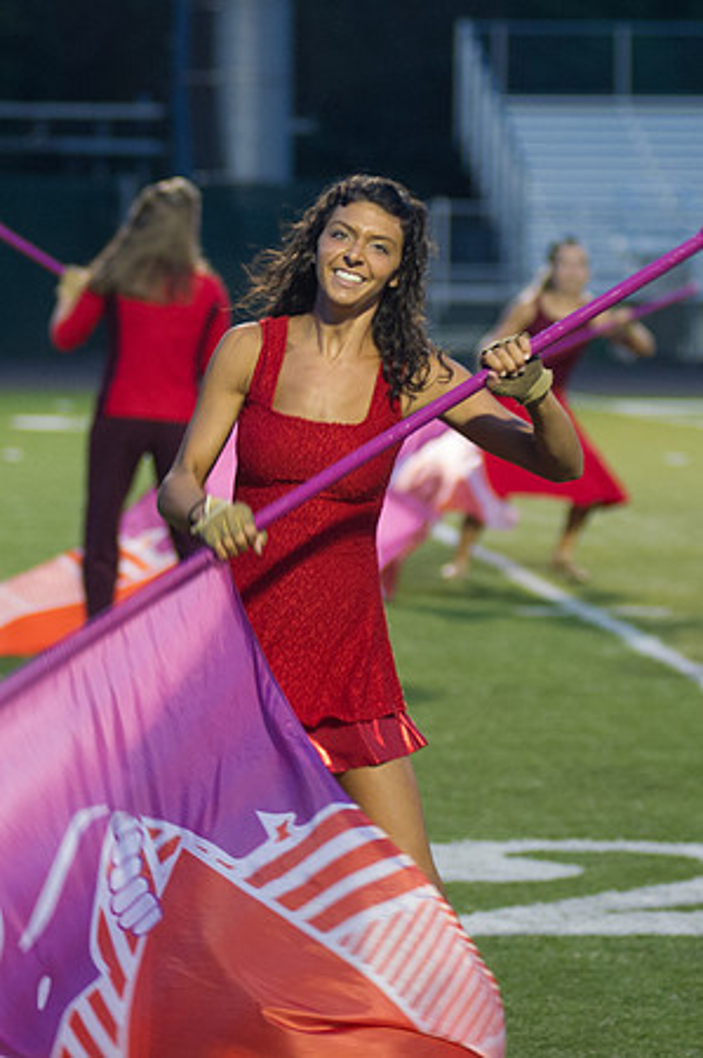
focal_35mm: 189
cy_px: 394
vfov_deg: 10.9
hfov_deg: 7.3
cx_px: 302
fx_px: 5537
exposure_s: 1/160
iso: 2500
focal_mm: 100
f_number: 2.8
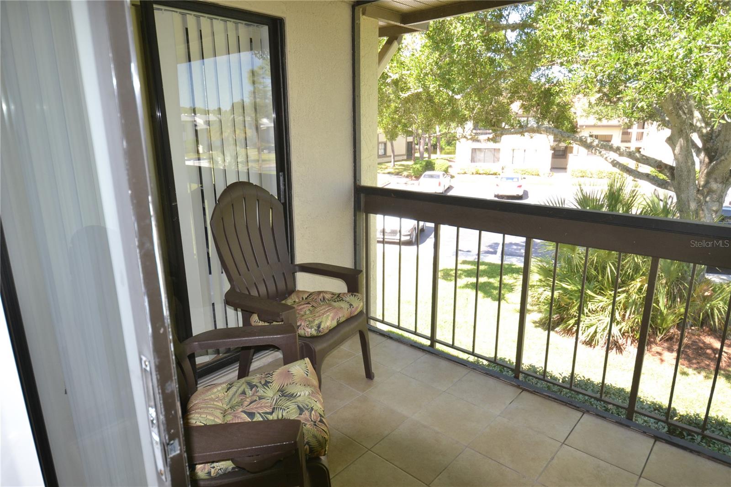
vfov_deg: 59.5
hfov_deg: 81.2
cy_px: 244
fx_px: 426
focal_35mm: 21
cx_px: 366
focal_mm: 14
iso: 320
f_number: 4
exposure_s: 1/125
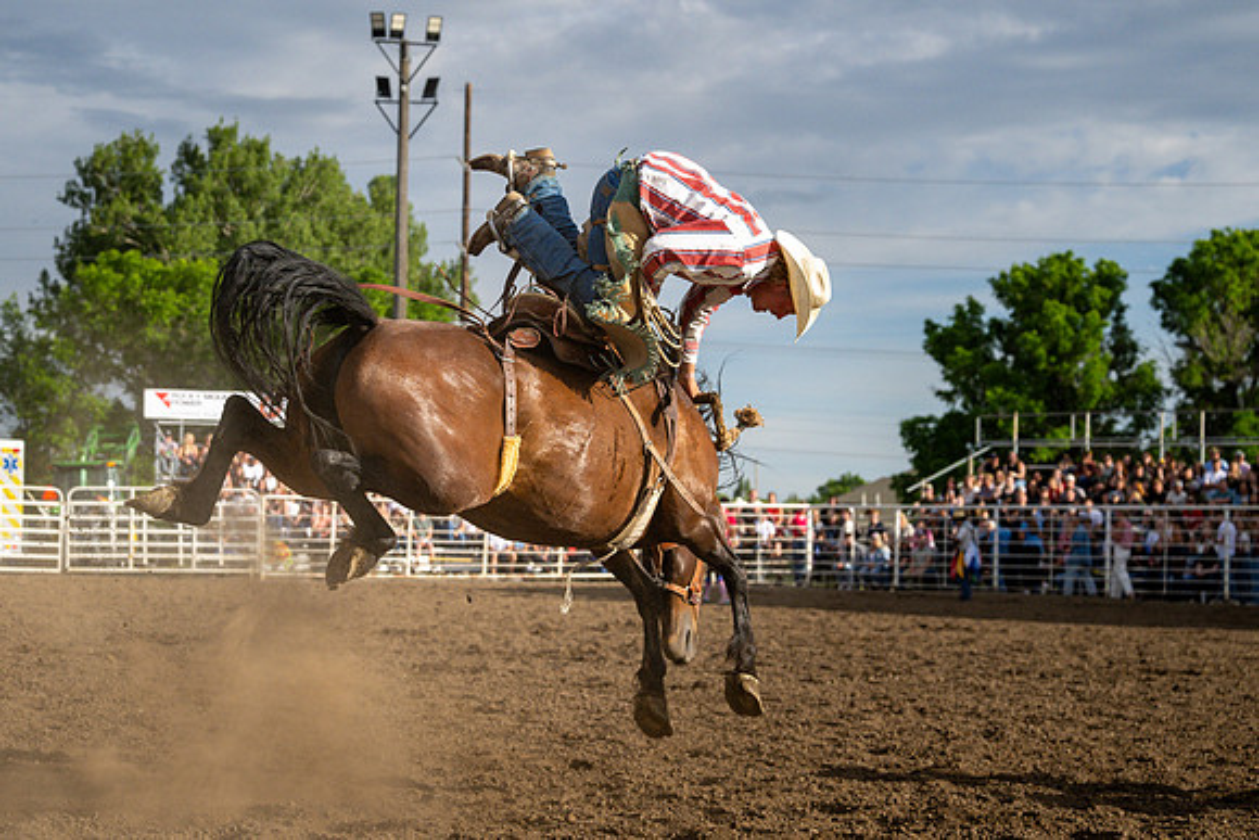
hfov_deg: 29.3
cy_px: 459
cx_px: 550
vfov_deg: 19.8
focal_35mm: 69
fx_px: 2405
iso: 800
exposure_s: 1/10000
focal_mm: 51
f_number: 3.5
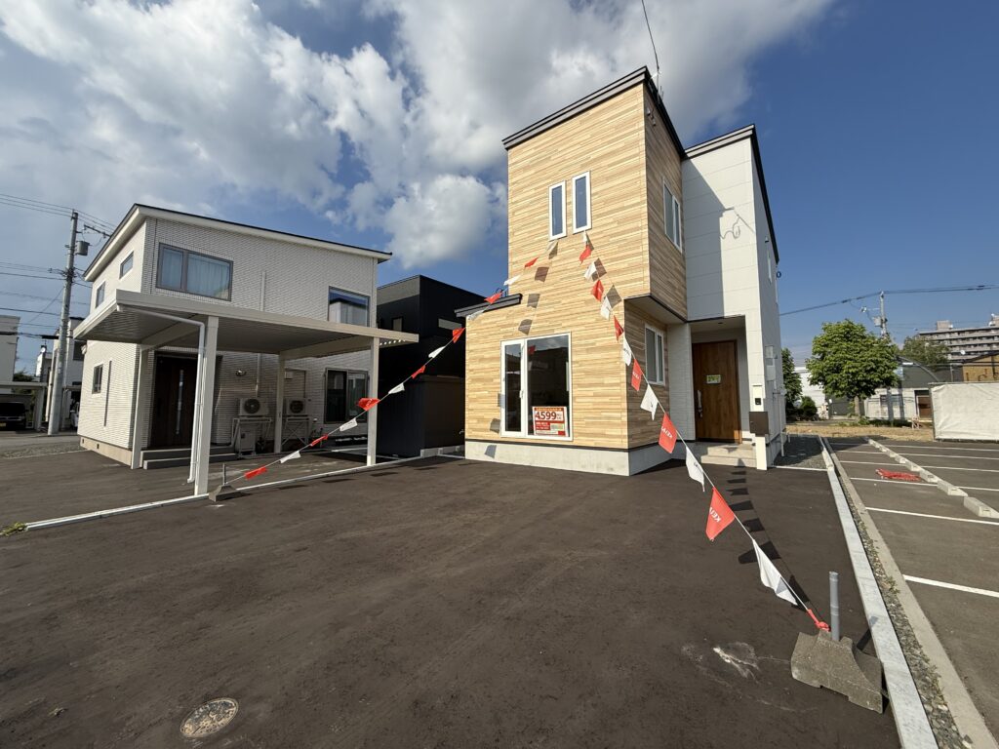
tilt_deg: +4.7
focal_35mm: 14
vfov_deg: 85.7
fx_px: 404
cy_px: 374
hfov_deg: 102.1
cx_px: 500
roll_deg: -0.6
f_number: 2.2
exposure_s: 1/2841
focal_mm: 2.22
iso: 50
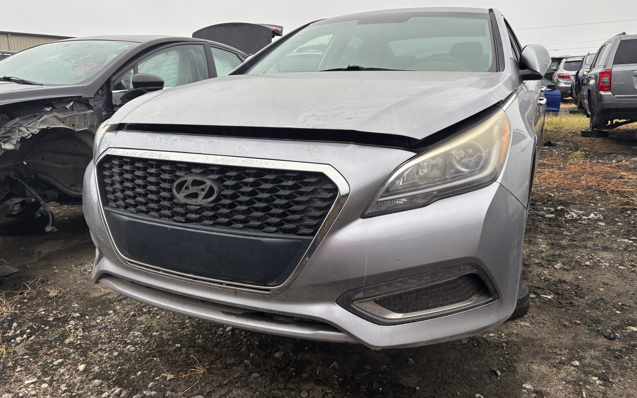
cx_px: 322
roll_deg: +0.3
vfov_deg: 44.5
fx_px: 486
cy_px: 176
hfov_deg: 66.5
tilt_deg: -13.5
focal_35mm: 28
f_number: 1.6
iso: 50
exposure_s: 1/1139
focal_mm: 5.96
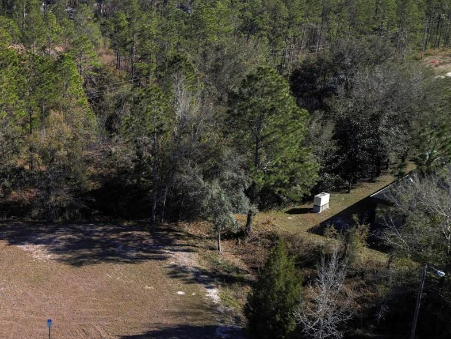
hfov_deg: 37.4
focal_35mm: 49
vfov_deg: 29.7
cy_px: 186
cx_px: 86
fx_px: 638
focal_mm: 6.72
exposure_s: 1/25
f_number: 1.7
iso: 100
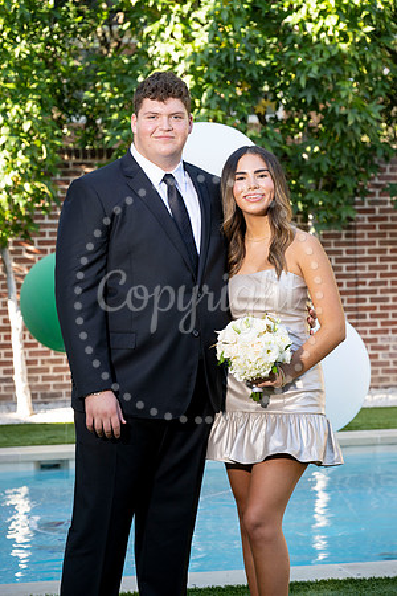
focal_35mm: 98
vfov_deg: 20.8
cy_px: 298
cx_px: 198
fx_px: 1621
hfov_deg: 14.0
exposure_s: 1/200
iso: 400
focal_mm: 98
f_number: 5.6
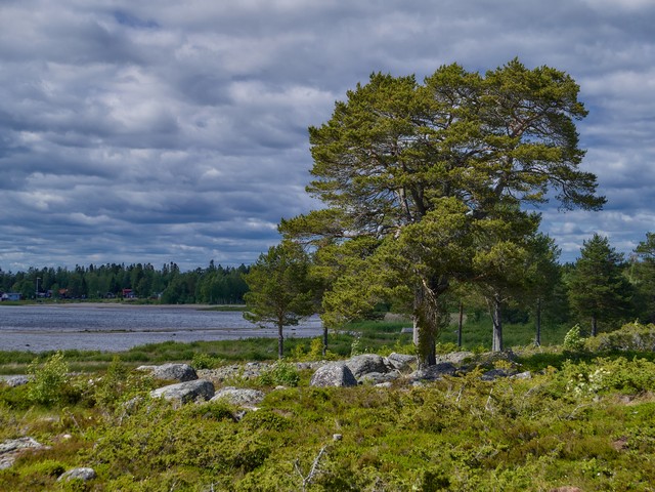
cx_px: 328
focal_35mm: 75
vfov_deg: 19.6
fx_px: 1419
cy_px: 246
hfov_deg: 26.0
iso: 100
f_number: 5.6
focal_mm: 34
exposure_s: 1/800
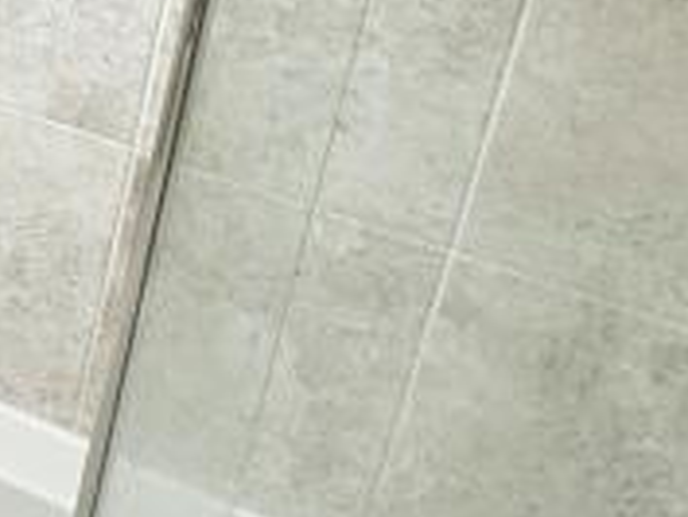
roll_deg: -0.3
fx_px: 1611
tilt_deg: -22.1
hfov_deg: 18.2
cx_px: -606
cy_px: -128
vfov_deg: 17.3
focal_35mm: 81
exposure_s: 1/99
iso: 50
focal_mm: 2.22
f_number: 2.2
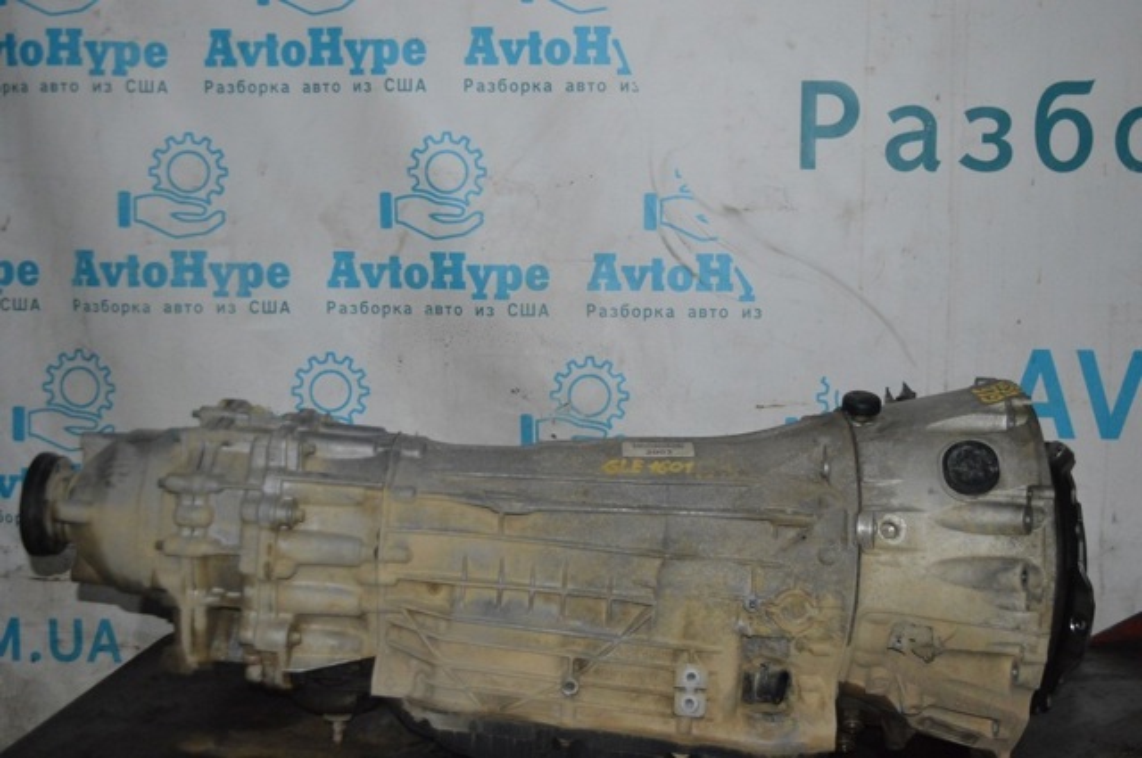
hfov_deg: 45.0
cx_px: 571
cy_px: 379
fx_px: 1378
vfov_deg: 30.8
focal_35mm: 44
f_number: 4.2
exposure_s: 1/60
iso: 2500
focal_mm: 29
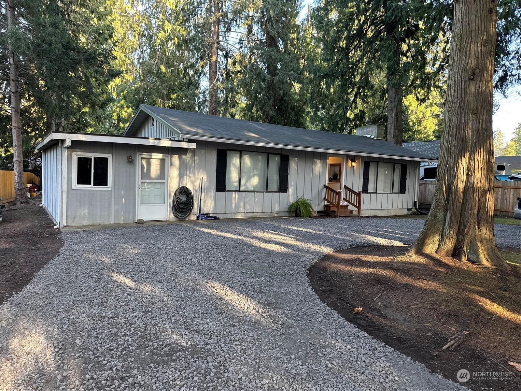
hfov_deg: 71.6
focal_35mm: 24
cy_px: 196
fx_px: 361
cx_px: 260
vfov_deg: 56.8
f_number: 1.78
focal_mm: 6.76
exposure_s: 1/121
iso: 125
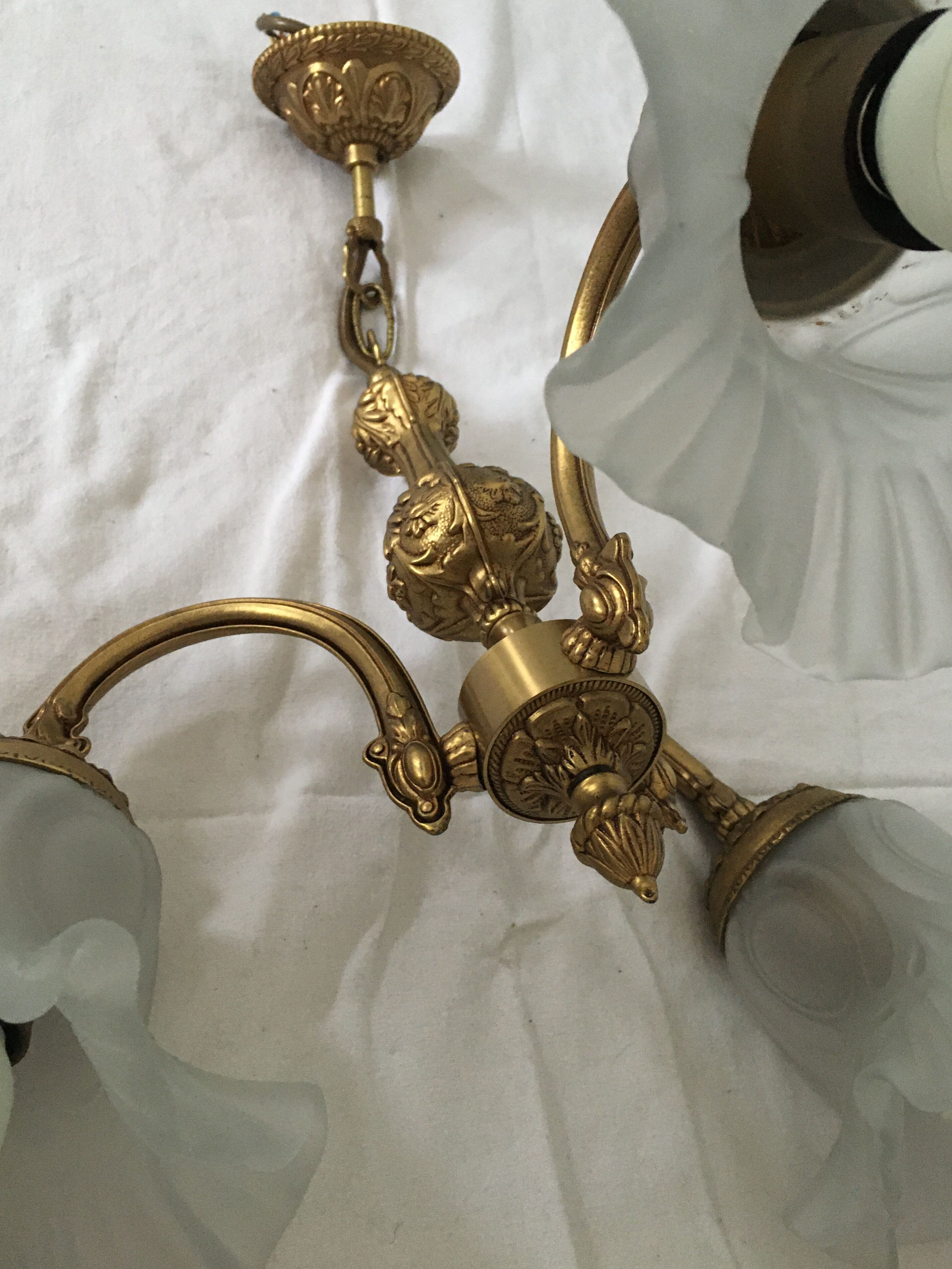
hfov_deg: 45.4
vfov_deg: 58.3
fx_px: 1137
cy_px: 604
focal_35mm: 31
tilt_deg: -51.8
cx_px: 448
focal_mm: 4.15
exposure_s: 1/25
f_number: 2.2
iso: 200
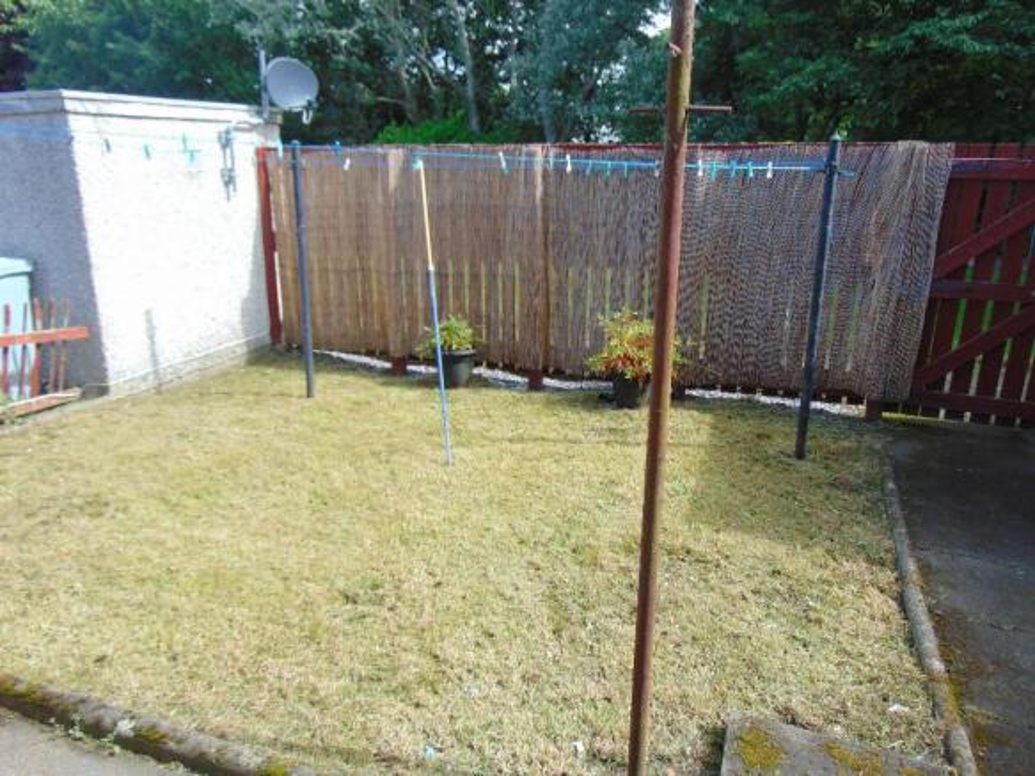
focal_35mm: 25
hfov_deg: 69.4
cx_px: 518
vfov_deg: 54.9
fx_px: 747
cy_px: 388
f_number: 3
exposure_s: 1/250
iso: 80
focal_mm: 4.5
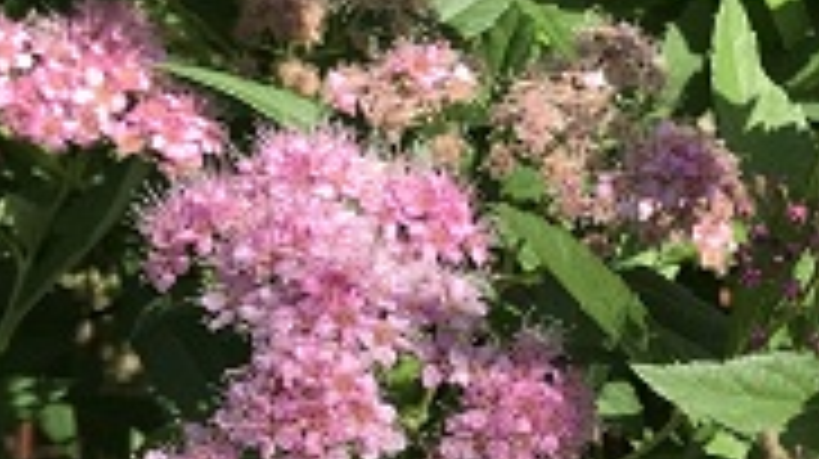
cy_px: 500
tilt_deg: -31.8
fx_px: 2734
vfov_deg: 9.5
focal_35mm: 126
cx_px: 774
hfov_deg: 16.8
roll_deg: +2.2
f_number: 1.8
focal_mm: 3.99
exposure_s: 1/997
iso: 20
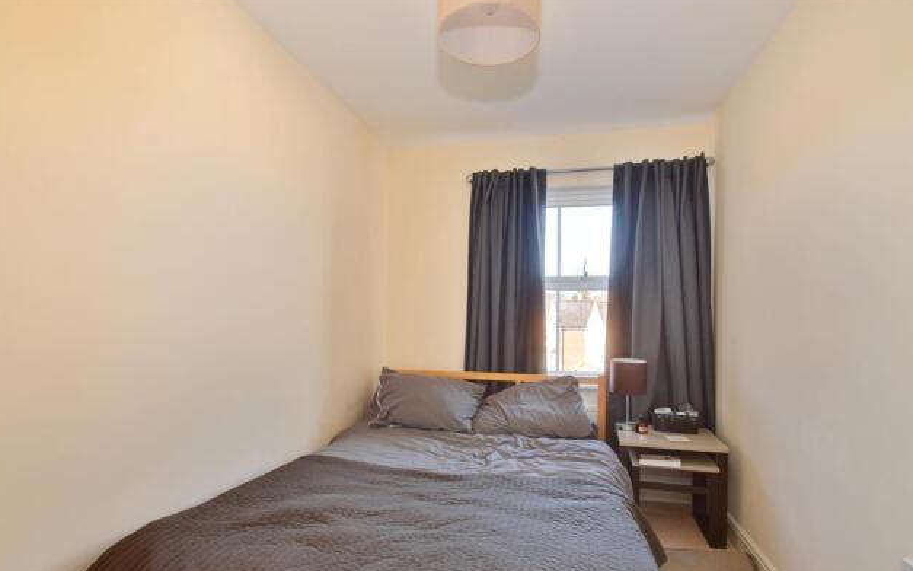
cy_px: 312
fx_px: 398
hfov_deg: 97.8
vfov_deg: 71.1
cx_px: 460
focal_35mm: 16
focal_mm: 10
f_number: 11
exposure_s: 1/2.5
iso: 400
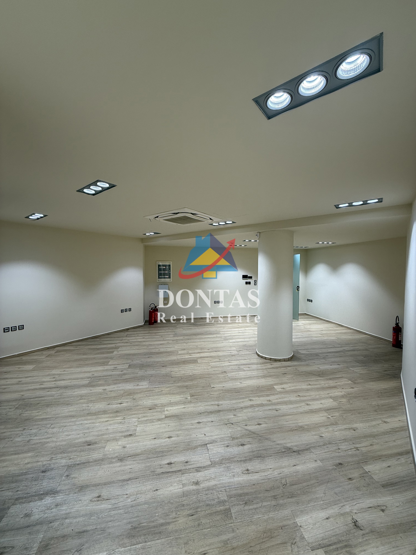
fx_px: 224
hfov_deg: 85.7
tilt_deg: -0.5
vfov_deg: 102.1
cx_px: 208
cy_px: 278
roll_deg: -1.2
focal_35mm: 14
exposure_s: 1/100
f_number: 2.2
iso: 50
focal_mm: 2.22
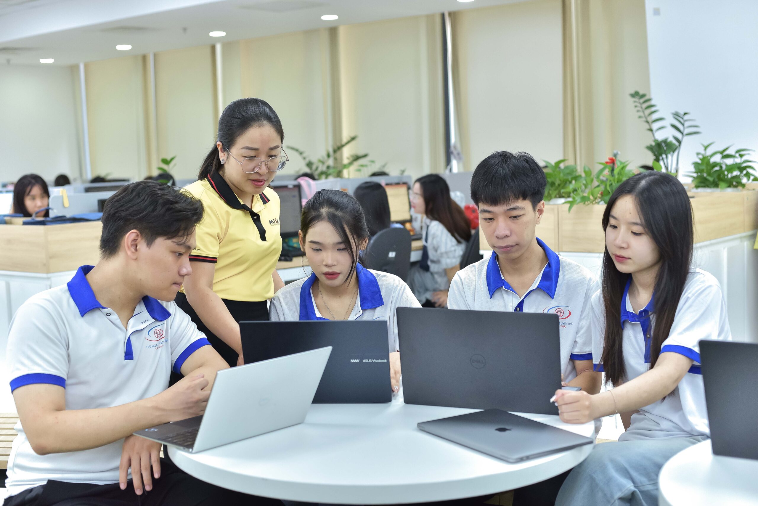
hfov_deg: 39.6
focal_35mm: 50
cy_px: 253
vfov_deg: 27.0
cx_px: 379
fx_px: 1053
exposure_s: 1/350
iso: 1100
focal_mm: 50
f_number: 3.3
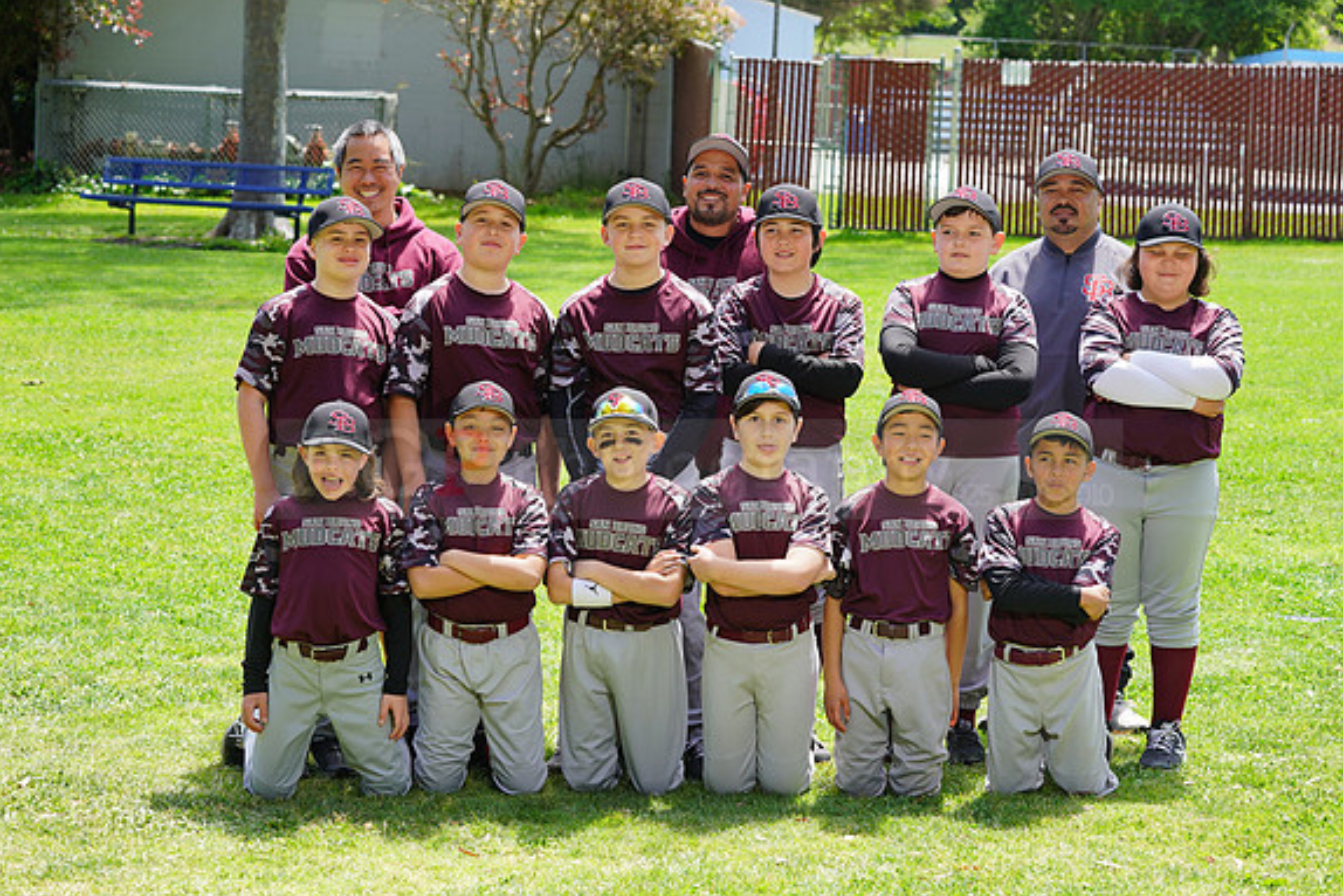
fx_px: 3769
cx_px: 669
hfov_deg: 20.2
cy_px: 449
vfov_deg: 13.6
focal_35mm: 101
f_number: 8
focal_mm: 100
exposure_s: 1/160
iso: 200
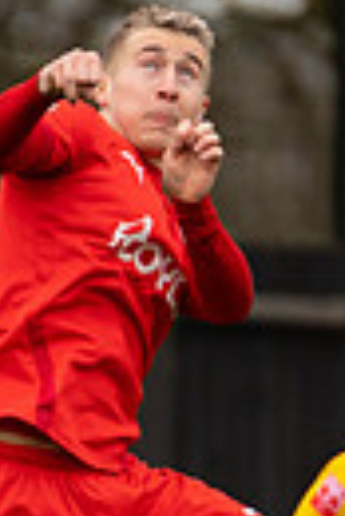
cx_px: 277
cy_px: 779
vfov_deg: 0.9
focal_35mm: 2253
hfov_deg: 0.6
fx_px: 32298
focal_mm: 300
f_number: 2.8
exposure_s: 1/2000
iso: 400
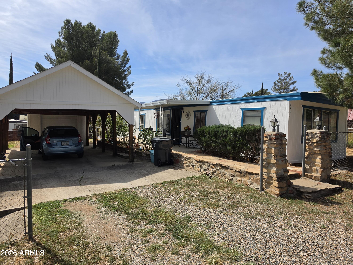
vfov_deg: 58.9
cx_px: 176
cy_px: 132
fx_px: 235
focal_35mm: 23
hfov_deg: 73.9
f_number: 1.4
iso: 64
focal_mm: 6.5
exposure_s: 1/7622
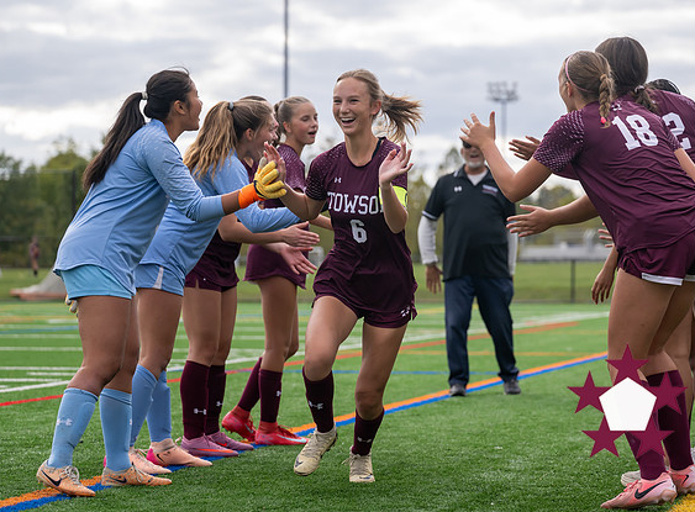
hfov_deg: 18.7
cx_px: 392
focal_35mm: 106
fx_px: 2115
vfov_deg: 13.8
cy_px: 183
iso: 360
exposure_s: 1/2000
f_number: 2.8
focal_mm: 70
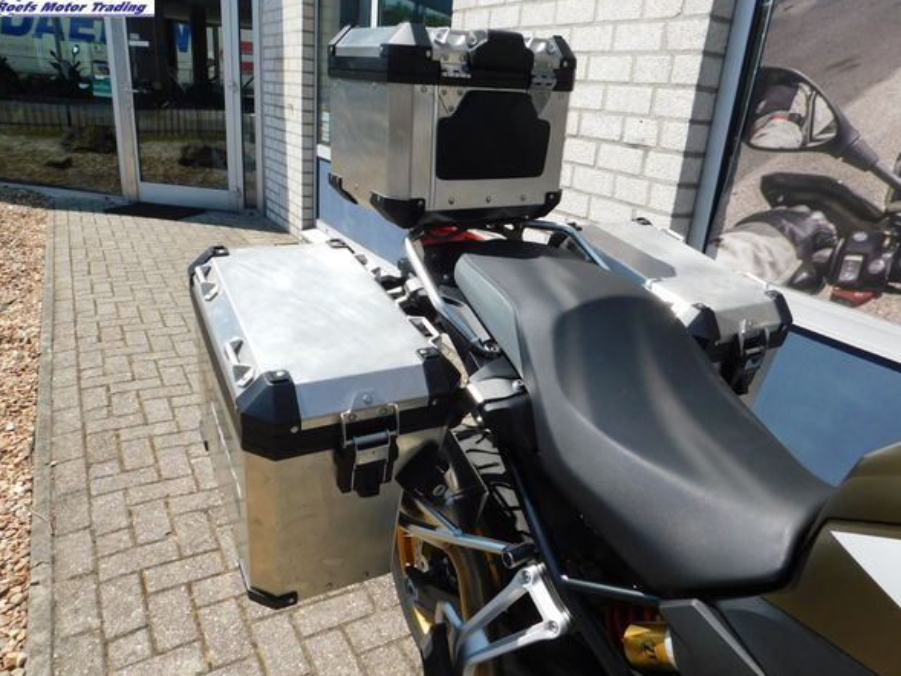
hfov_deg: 69.4
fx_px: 651
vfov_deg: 54.9
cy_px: 350
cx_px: 448
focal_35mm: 25
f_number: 3
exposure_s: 1/1250
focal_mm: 4
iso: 125
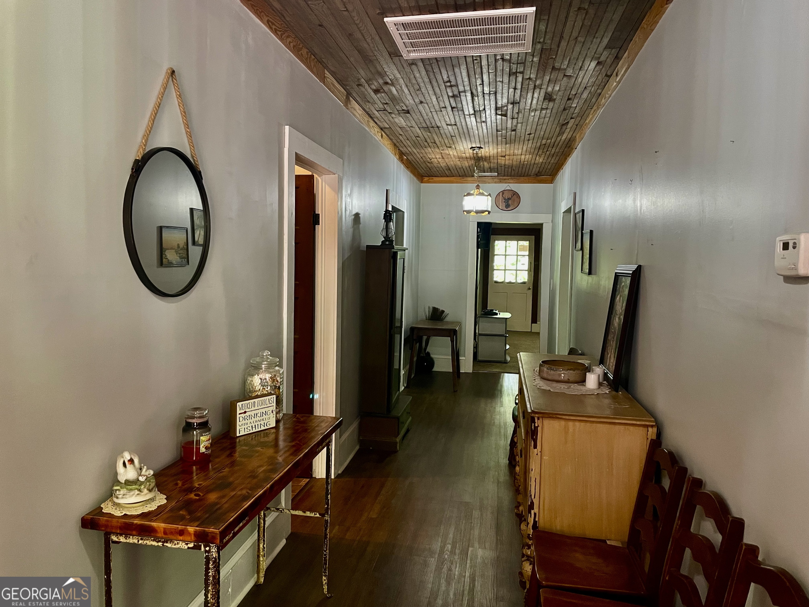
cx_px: 404
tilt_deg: -3.7
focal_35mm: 26
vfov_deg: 53.1
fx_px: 608
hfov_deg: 67.3
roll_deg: -1.7
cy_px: 304
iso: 500
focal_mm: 4.2
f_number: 1.6
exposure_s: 1/60
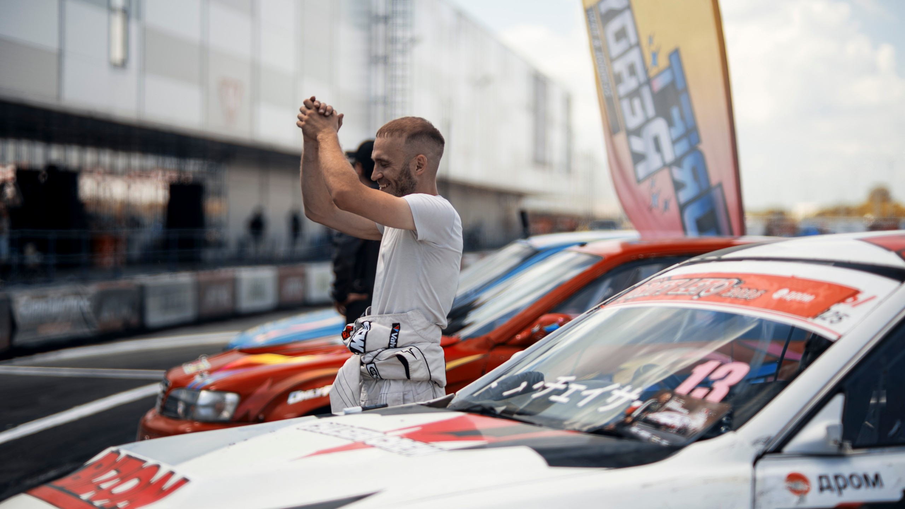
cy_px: 254
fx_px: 2137
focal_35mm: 89
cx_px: 452
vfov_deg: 13.6
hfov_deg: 23.9
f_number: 1.8
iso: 100
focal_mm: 85
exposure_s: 1/250
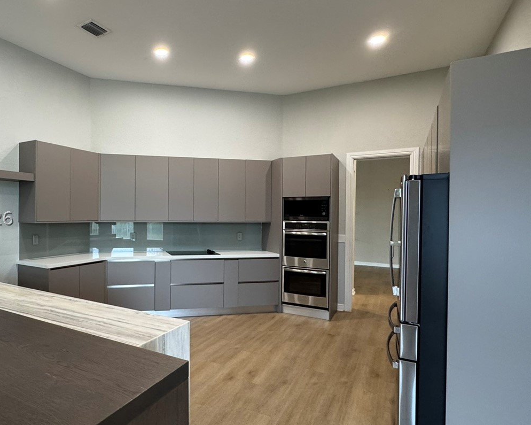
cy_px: 218
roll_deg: -1.3
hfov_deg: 72.8
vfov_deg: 63.1
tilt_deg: -0.5
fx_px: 346
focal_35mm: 22
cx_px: 177
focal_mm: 2.22
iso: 250
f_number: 2.2
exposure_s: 1/60
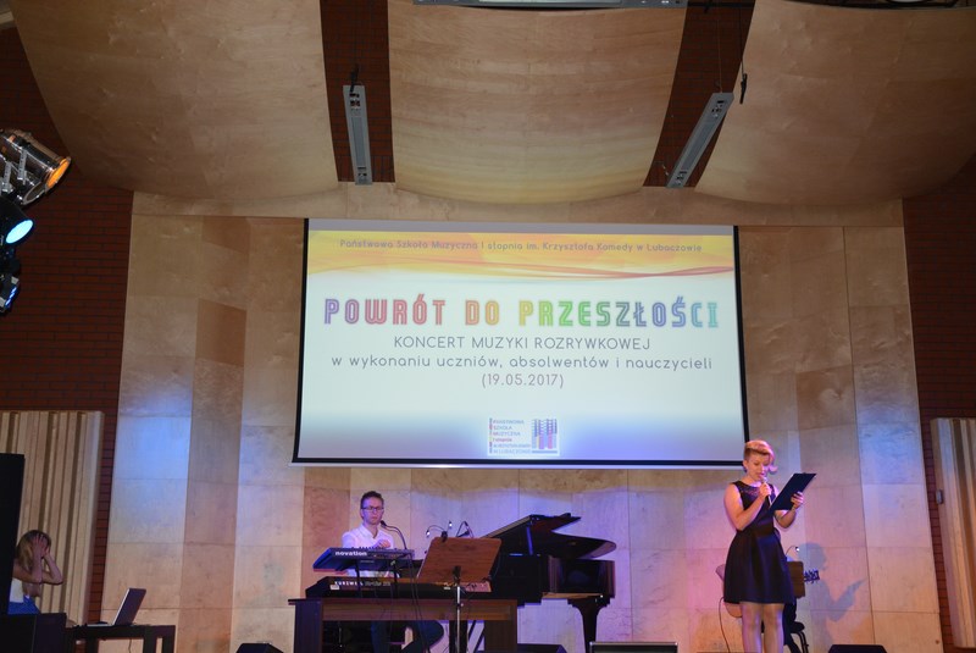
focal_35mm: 45
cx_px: 488
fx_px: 1221
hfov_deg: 43.6
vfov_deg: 29.9
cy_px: 326
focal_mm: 30
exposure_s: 1/60
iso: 1250
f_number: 4.2
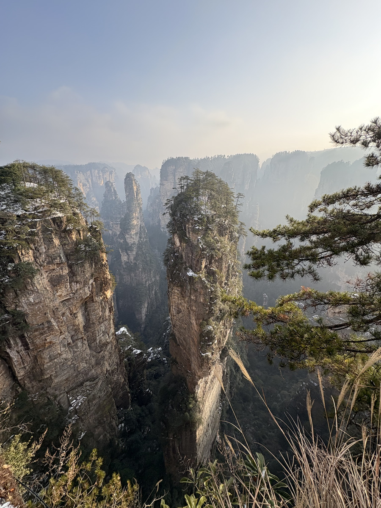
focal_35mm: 14
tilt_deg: -21.1
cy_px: 254
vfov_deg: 102.1
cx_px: 190
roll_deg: -0.3
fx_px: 205
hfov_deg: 85.7
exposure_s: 1/707
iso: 64
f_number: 2.2
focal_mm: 2.22
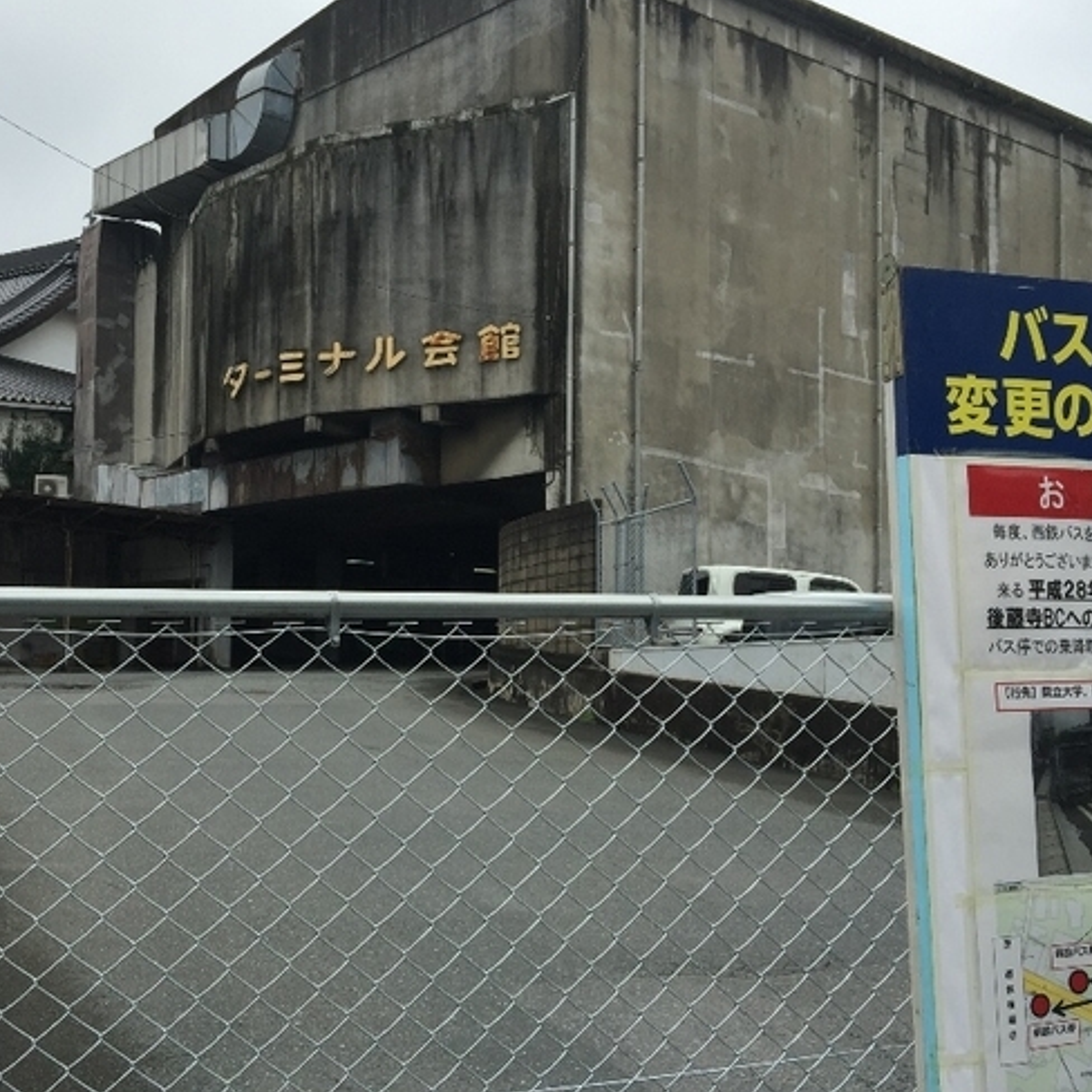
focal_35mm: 42
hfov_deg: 39.9
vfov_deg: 40.0
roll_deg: -3.0
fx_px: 1499
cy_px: 613
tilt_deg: +3.0
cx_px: 465
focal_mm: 4.15
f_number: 2.2
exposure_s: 1/1721
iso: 32
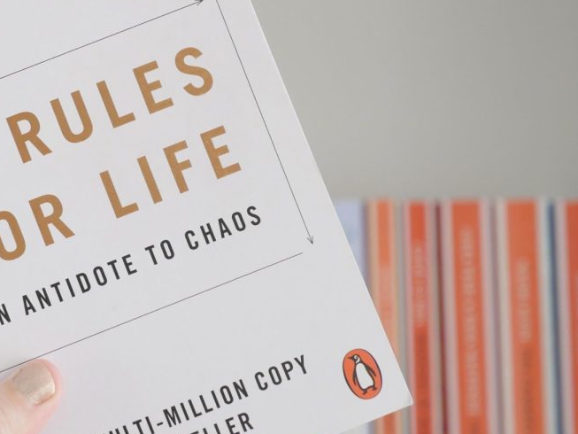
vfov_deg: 11.7
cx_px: 19
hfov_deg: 15.3
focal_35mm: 127
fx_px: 2121
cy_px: 164
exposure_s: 1/50
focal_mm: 27
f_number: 2.8
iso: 200
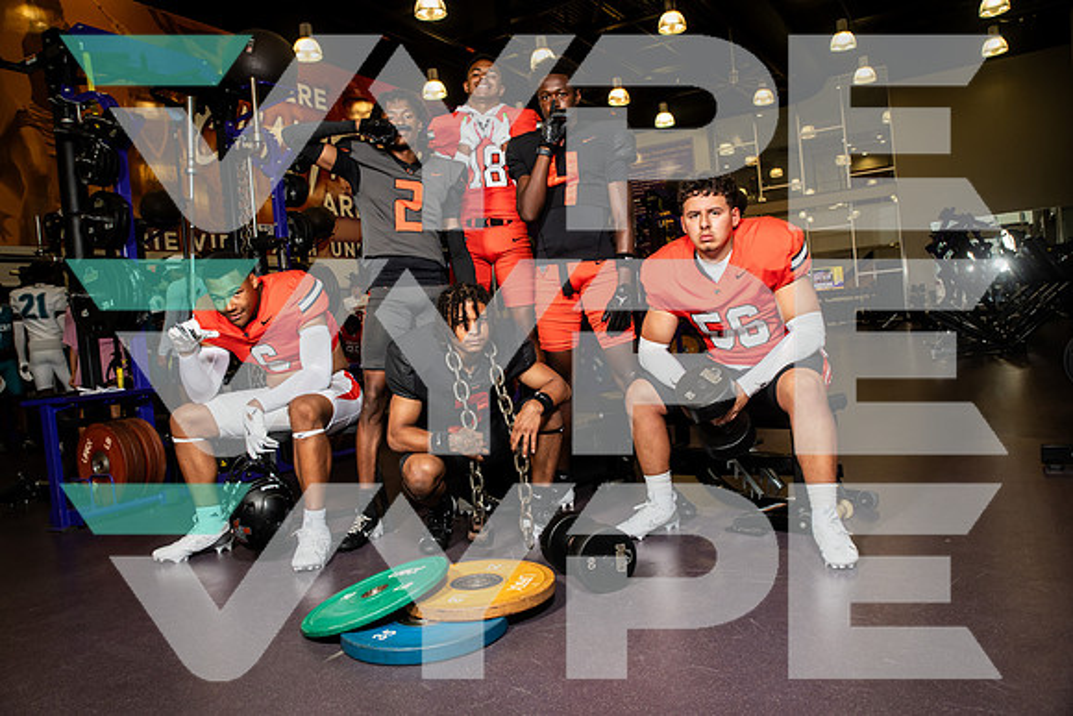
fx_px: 775
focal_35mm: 26
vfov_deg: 49.6
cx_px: 536
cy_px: 358
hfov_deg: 69.4
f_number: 5.6
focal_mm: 26
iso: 500
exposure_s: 1/250
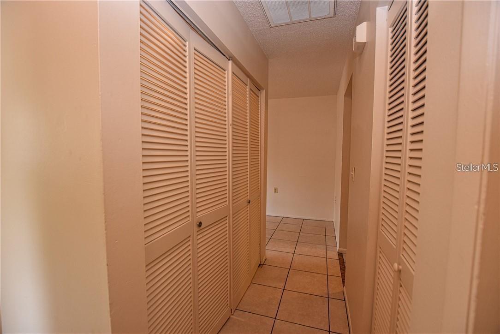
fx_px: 208
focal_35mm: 15
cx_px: 250
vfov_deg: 77.4
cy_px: 167
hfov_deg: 100.4
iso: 500
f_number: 4
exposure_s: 1/60
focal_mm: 10
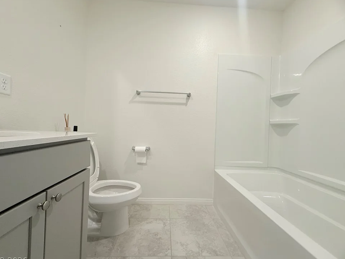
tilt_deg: -0.4
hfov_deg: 98.2
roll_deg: -1.9
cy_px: 128
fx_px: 149
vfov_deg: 81.7
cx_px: 173
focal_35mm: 15
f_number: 2.2
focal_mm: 2.22
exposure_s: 1/120
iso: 160
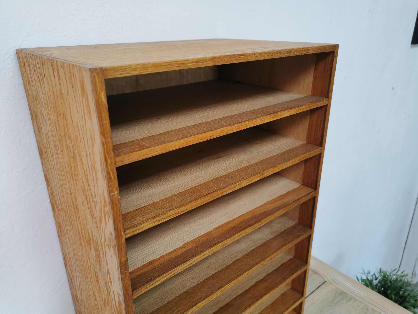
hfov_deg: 65.3
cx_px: 209
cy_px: 157
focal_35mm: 27
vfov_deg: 51.4
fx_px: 326
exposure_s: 1/100
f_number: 1.8
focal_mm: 5.58
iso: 100
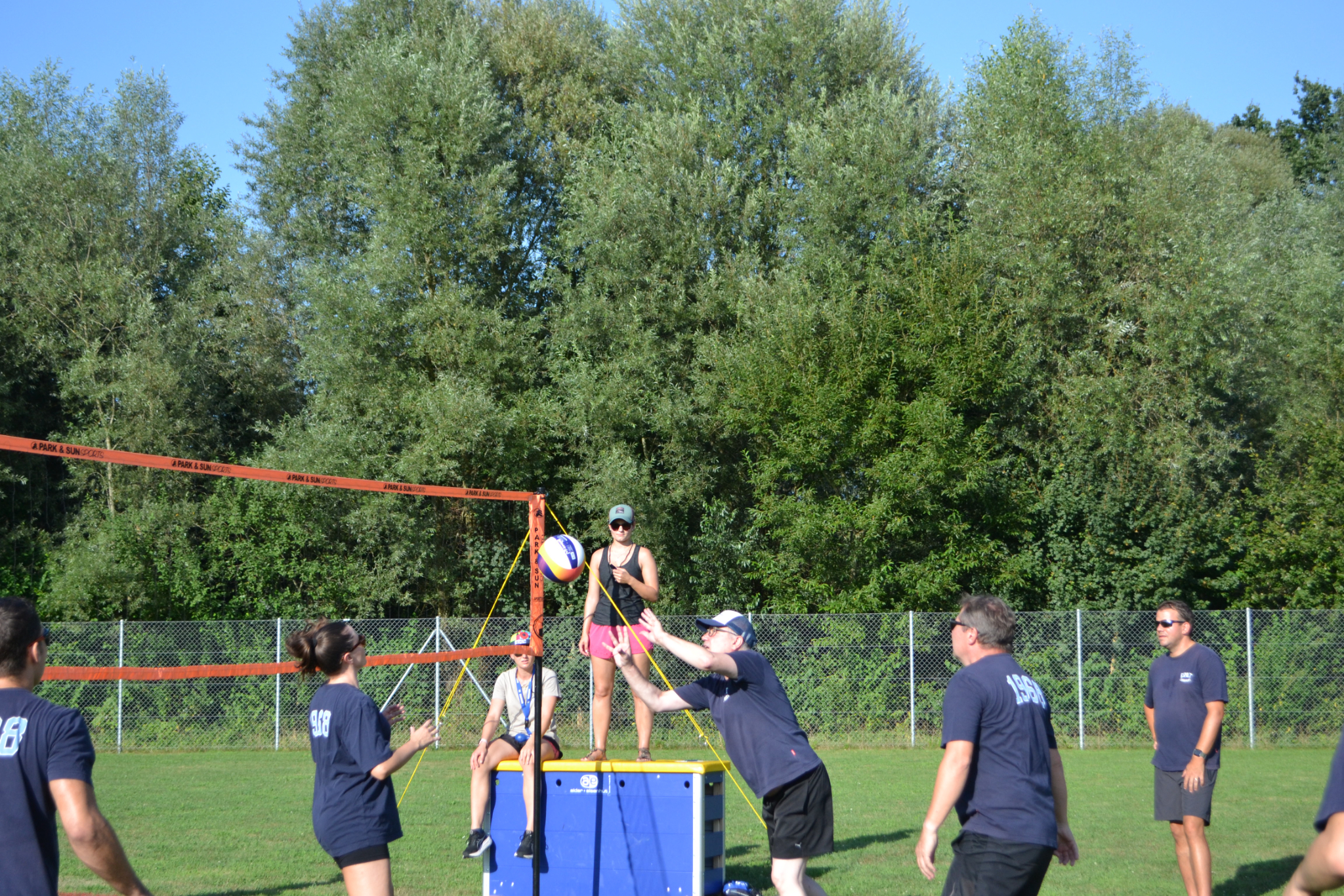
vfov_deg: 25.1
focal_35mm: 54
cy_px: 448
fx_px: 2016
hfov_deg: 36.9
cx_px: 672
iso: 400
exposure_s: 1/1000
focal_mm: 36
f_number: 5
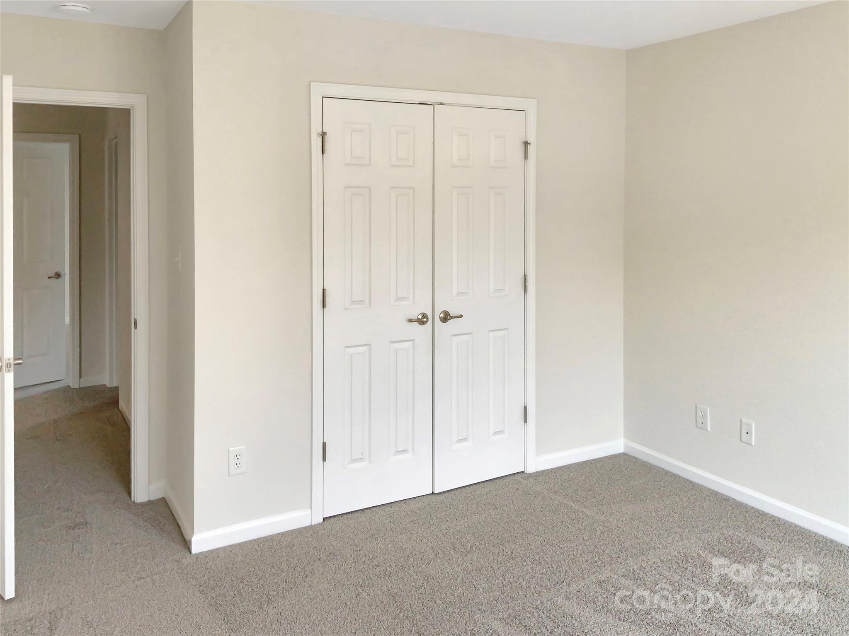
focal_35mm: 29
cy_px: 318
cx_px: 424
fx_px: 711
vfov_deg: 48.2
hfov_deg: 61.7
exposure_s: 1/122
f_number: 1.8
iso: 50
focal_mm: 3
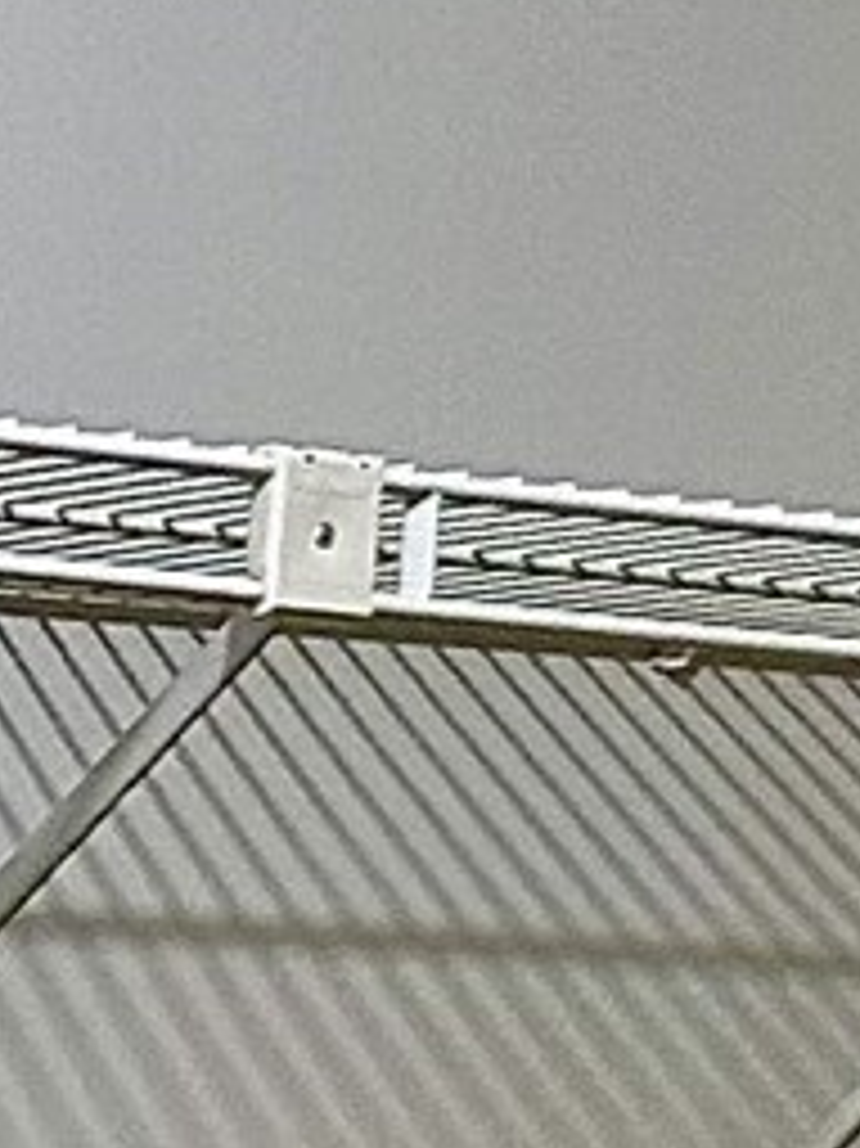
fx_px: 6929
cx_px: -1463
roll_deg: -0.8
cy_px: 2314
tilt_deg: -9.4
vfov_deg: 8.9
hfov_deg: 6.6
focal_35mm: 209
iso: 100
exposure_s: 1/60
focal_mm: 5.7
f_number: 1.5
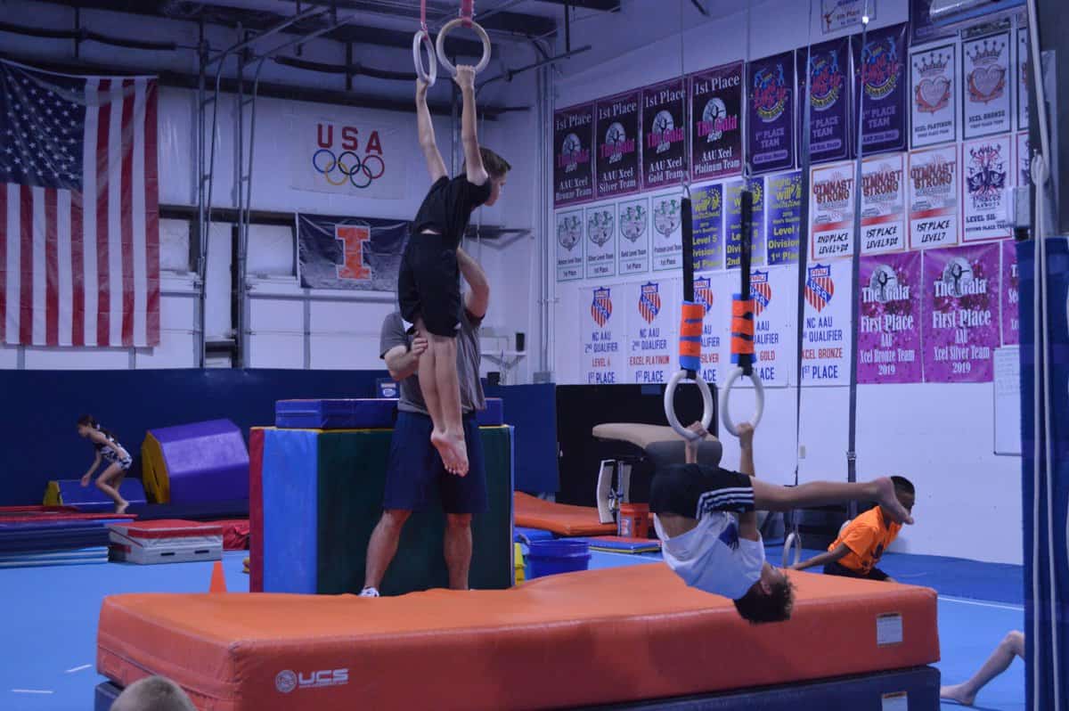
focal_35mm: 54
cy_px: 356
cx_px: 534
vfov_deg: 25.0
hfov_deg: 36.9
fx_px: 1602
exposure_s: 1/100
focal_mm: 36
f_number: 5
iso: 1600
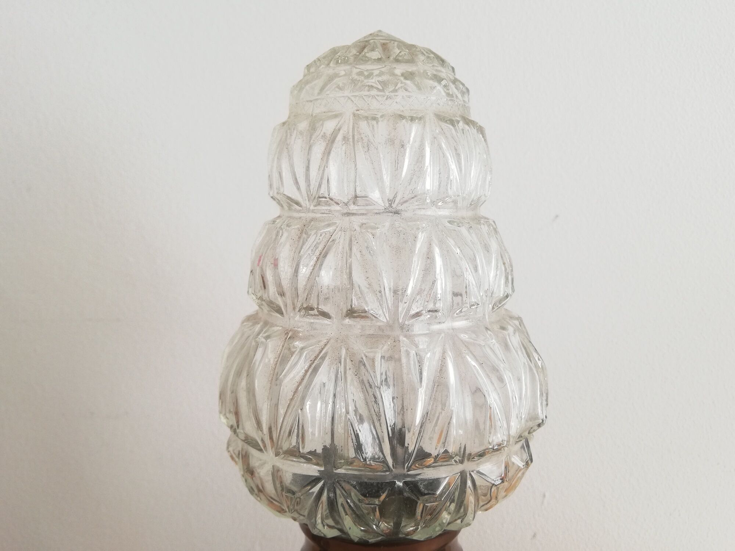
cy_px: 276
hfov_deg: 63.4
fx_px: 595
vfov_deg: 49.7
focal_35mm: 28
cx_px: 368
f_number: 2.2
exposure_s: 1/50
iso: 64
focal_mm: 3.81
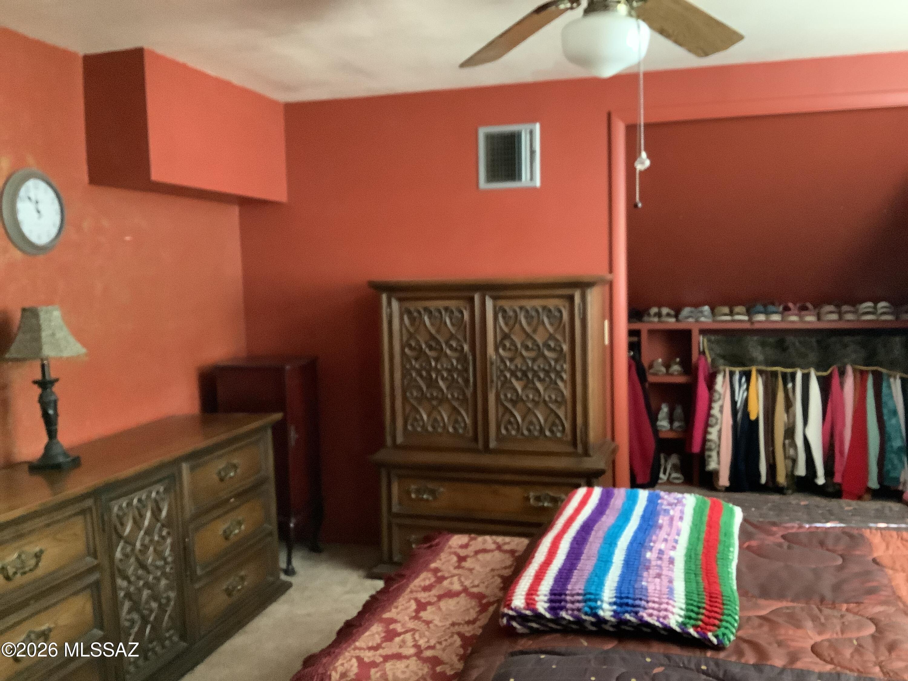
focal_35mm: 31
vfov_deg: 45.4
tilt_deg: -6.7
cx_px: 454
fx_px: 813
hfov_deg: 58.4
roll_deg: +2.1
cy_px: 340
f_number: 2.4
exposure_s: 1/20
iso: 640
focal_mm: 3.3
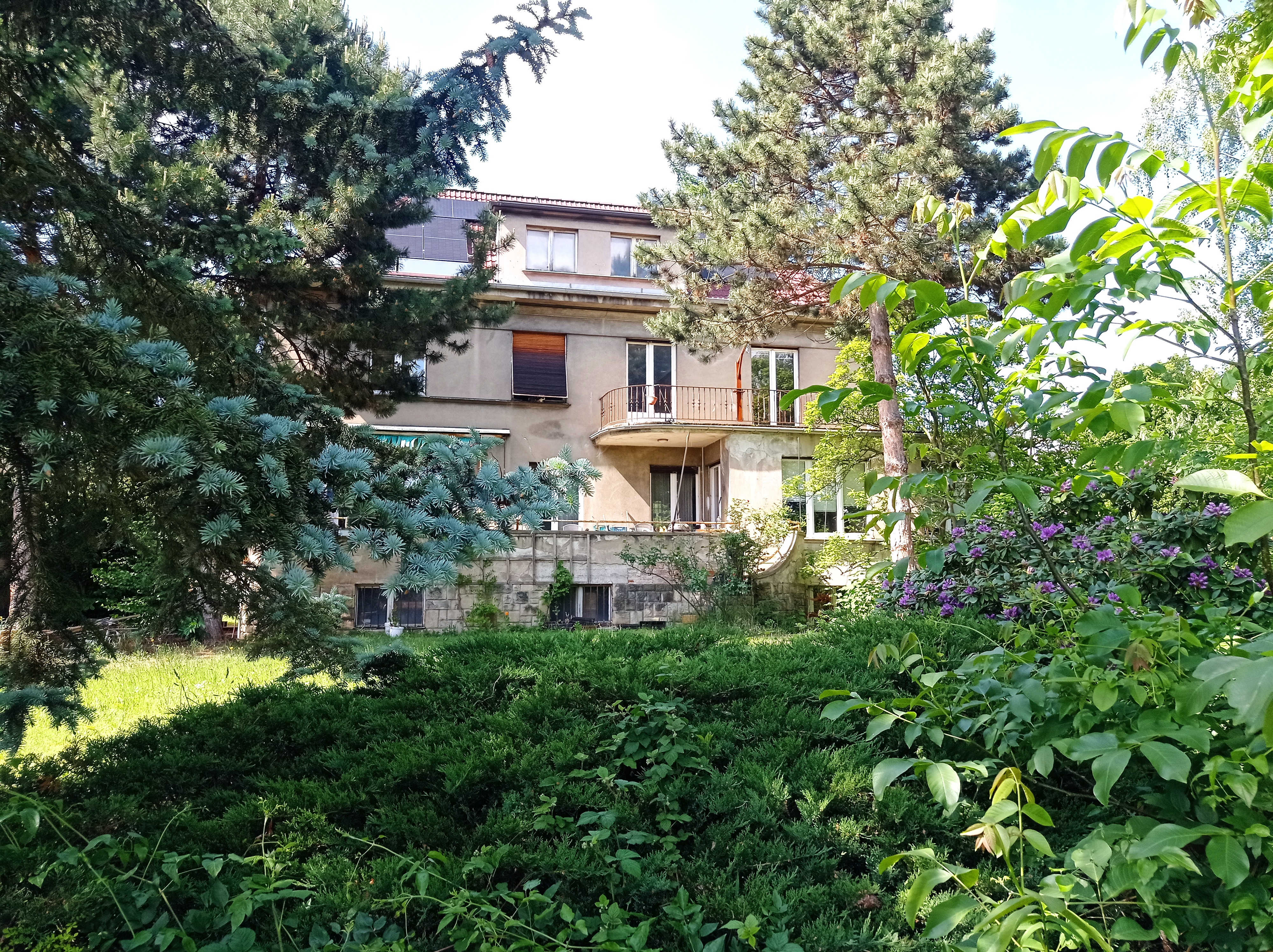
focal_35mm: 28
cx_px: 636
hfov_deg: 63.5
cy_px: 476
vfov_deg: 49.7
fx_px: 1029
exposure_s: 1/652
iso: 105
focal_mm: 4.74
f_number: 1.79
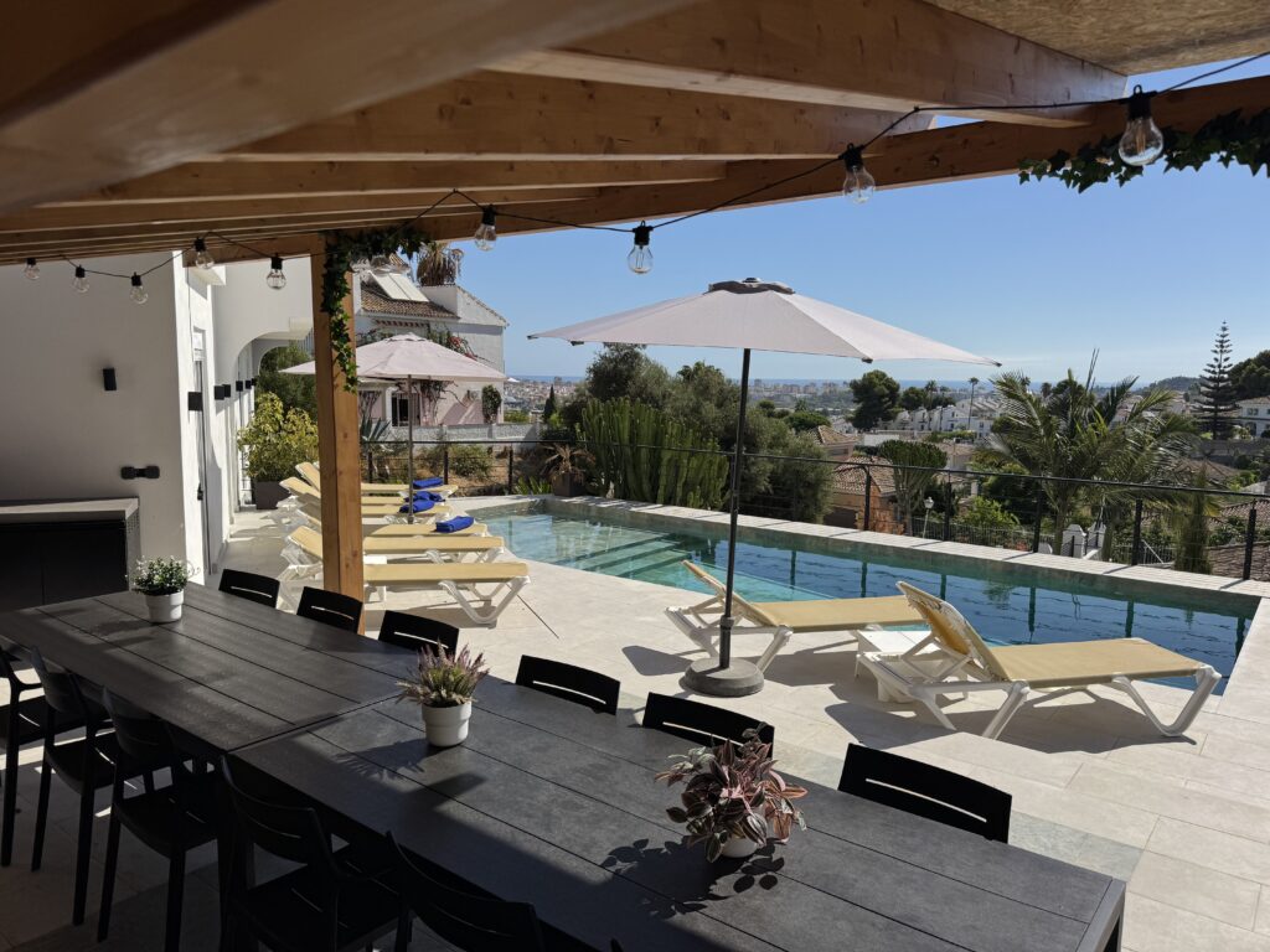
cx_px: 635
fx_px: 881
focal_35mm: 24
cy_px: 476
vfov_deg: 56.8
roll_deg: -0.5
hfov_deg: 71.6
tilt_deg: -6.9
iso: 80
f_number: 1.78
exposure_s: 1/7937
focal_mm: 6.76
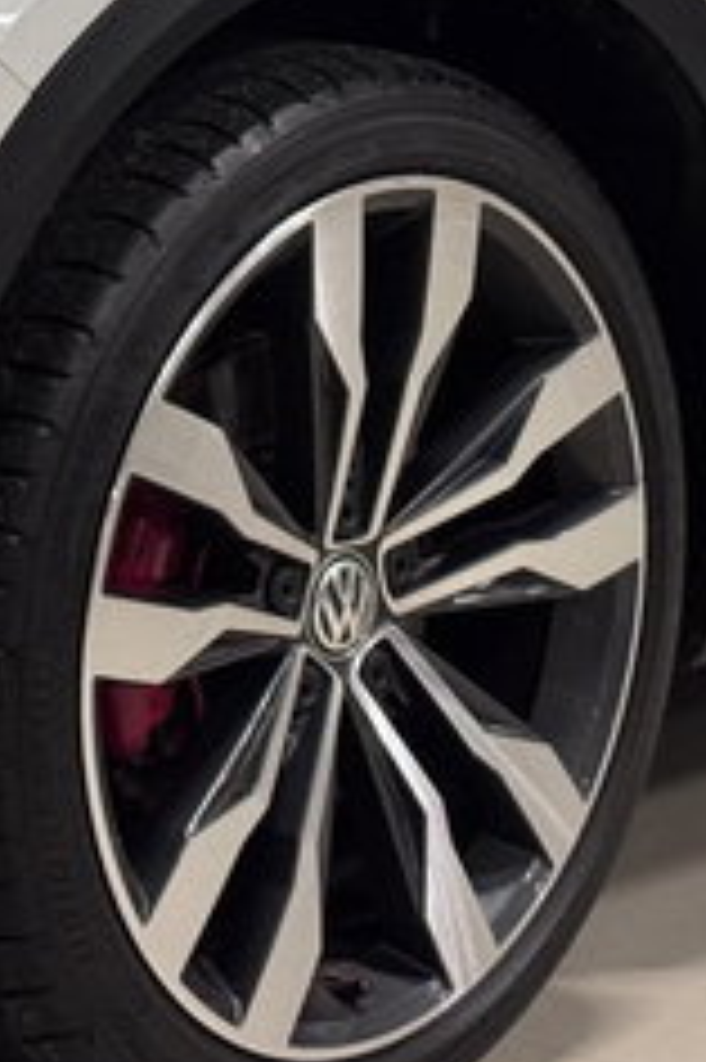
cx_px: 544
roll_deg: -2.1
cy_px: -72
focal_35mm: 161
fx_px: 4743
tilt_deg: -3.9
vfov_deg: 12.6
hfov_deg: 8.5
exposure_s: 1/33
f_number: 1.78
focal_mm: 6.76
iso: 320
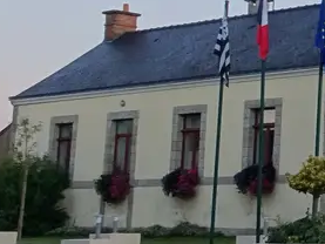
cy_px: 15
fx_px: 1043
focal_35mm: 111
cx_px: 571
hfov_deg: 15.4
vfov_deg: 13.2
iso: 100
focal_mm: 4.1
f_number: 3.5
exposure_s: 1/30
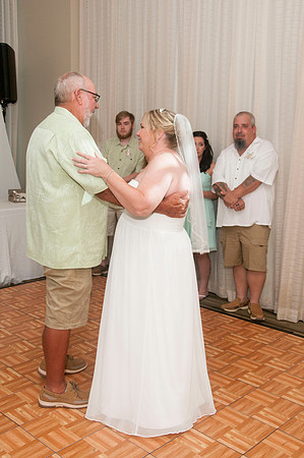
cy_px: 229
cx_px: 152
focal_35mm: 39
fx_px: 495
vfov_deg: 49.6
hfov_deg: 34.1
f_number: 5.6
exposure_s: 1/250
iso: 400
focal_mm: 26
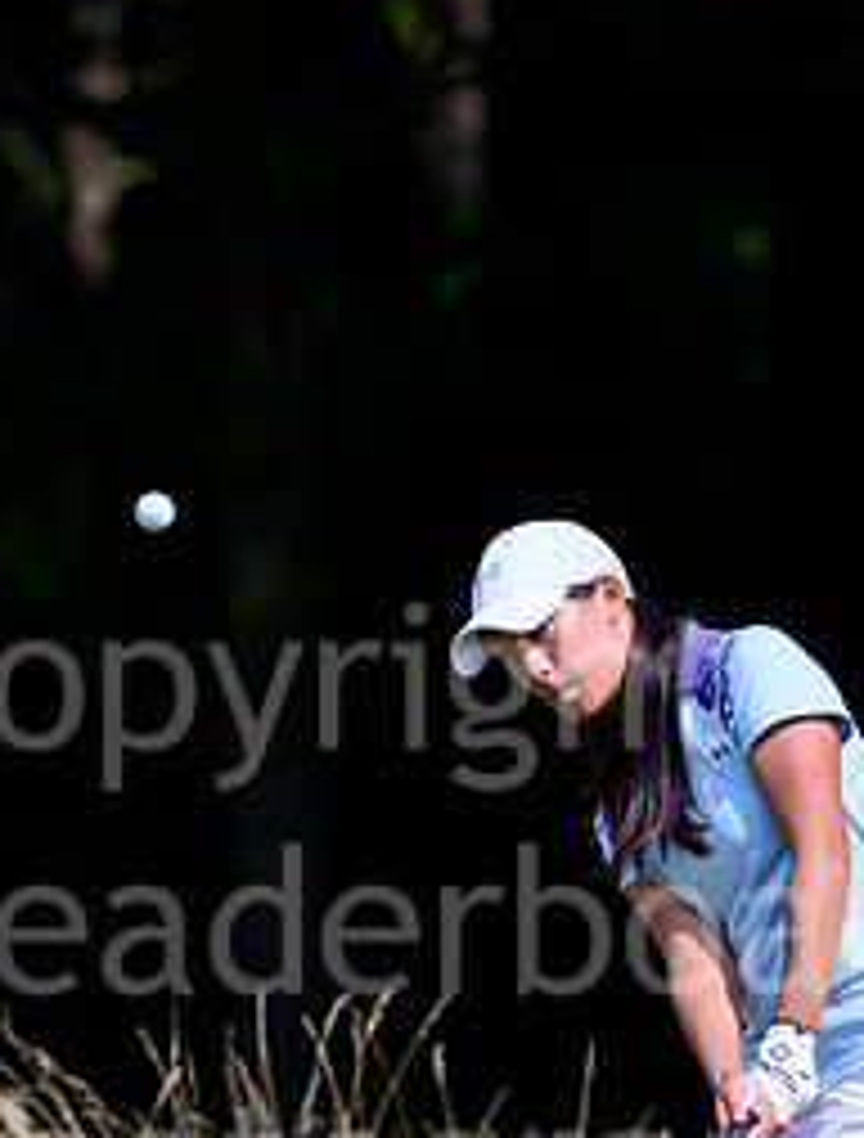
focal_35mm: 1022
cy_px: 963
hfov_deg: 1.5
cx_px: 238
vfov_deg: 1.9
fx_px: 33757
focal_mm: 400
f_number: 6.3
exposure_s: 1/3200
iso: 800
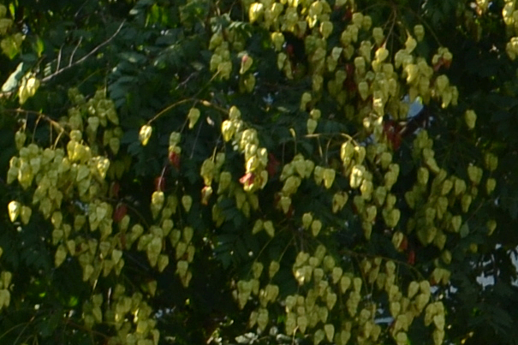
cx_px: 1343
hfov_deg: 3.0
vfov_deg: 2.0
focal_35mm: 686
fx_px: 9867
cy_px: 423
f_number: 8
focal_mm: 80
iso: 100
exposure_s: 1/125
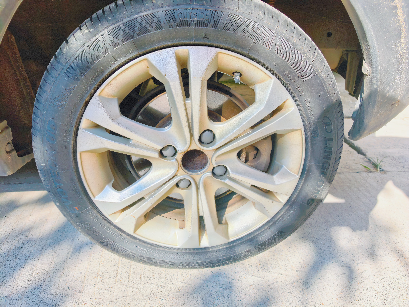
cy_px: 154
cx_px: 204
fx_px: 284
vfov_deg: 56.8
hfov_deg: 71.6
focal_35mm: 24
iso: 50
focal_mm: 5.75
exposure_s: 1/1475
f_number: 2
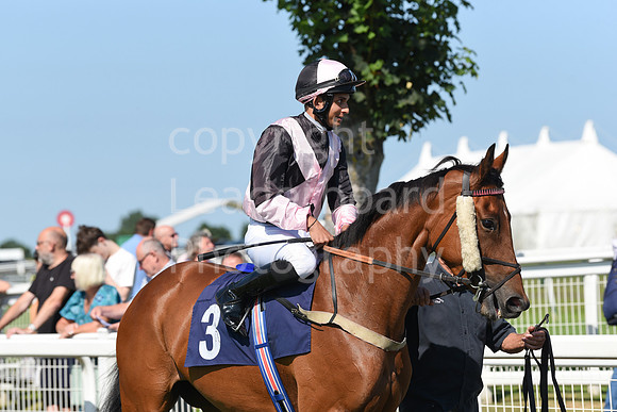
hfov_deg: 11.4
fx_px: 3086
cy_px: 206
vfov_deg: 7.6
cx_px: 308
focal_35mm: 180
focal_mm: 180
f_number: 5.6
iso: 400
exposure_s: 1/3200
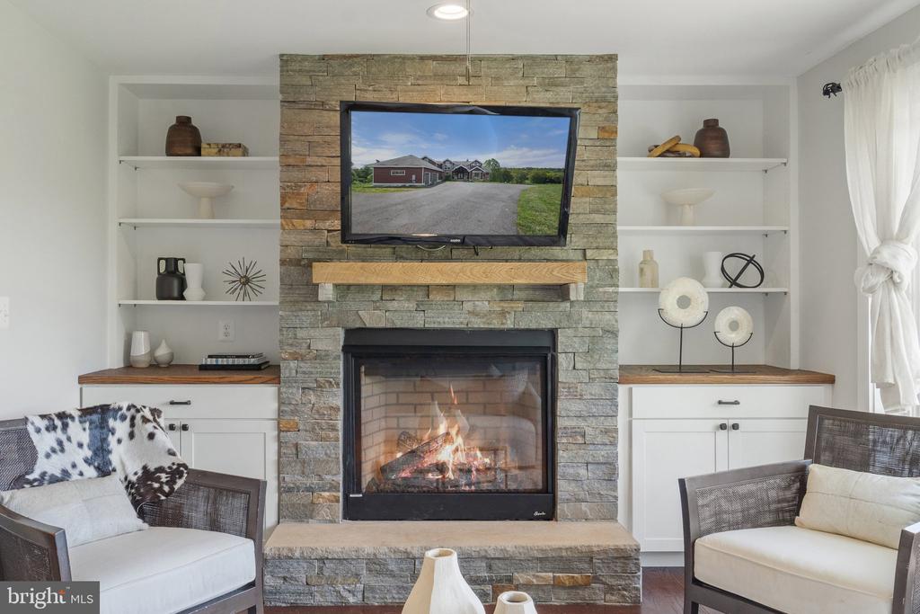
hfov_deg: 65.5
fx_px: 716
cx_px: 460
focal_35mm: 28
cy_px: 307
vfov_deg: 46.4
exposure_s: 1/5
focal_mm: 19
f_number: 8
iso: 800
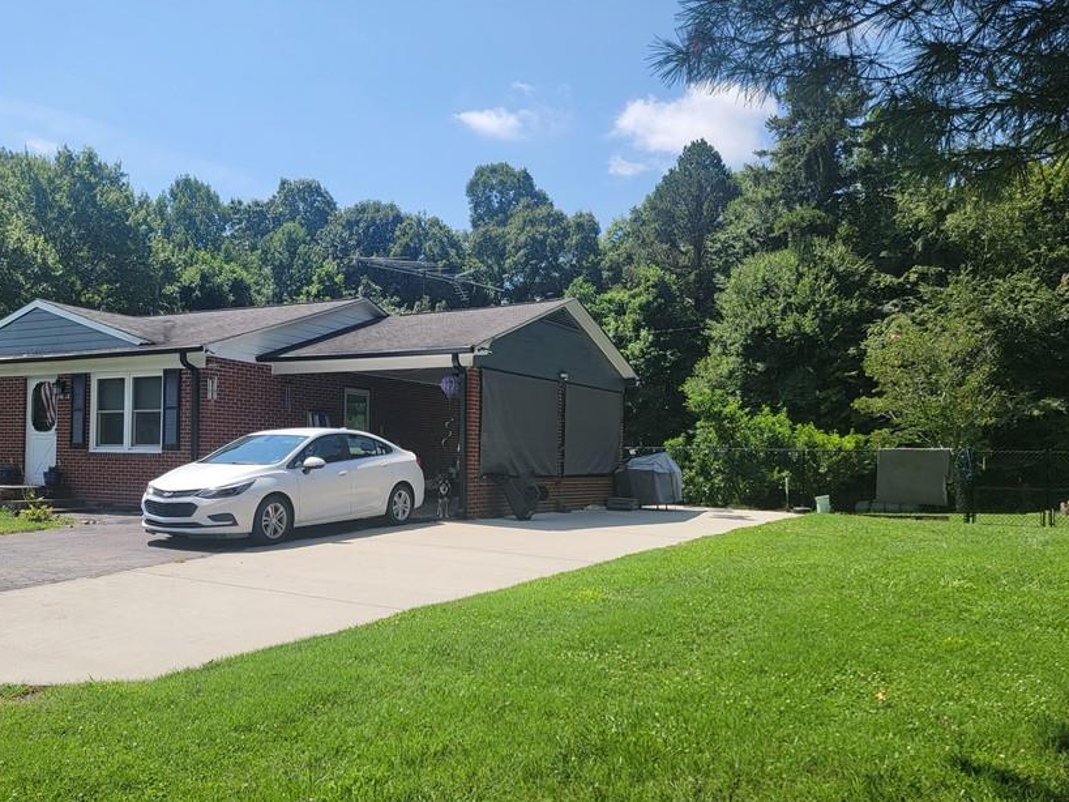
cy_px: 452
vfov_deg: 46.7
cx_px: 420
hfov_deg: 59.4
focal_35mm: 30
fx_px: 926
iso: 16
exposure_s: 1/864
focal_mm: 6.7
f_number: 1.8
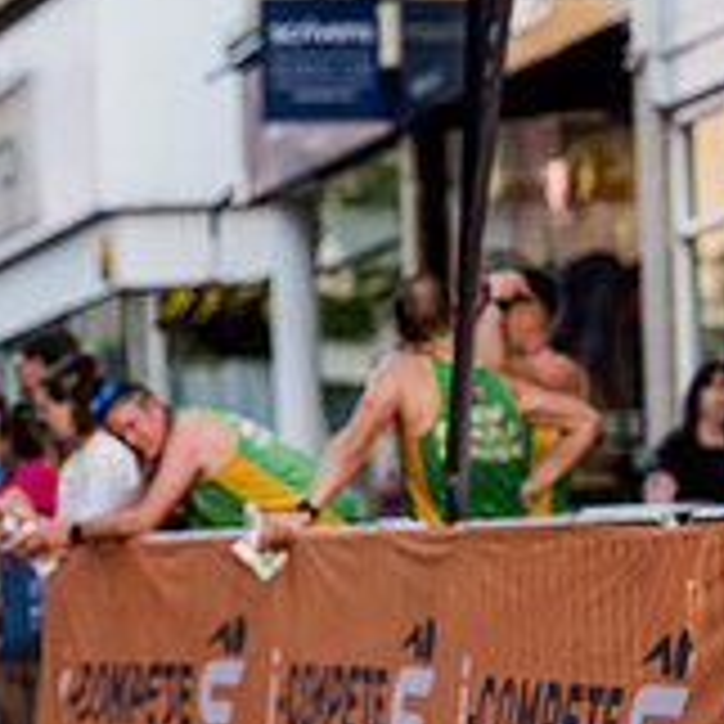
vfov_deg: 5.6
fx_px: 7454
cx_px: -197
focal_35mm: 315
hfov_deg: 5.5
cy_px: 486
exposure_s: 1/2000
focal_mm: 85
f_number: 2.8
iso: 640
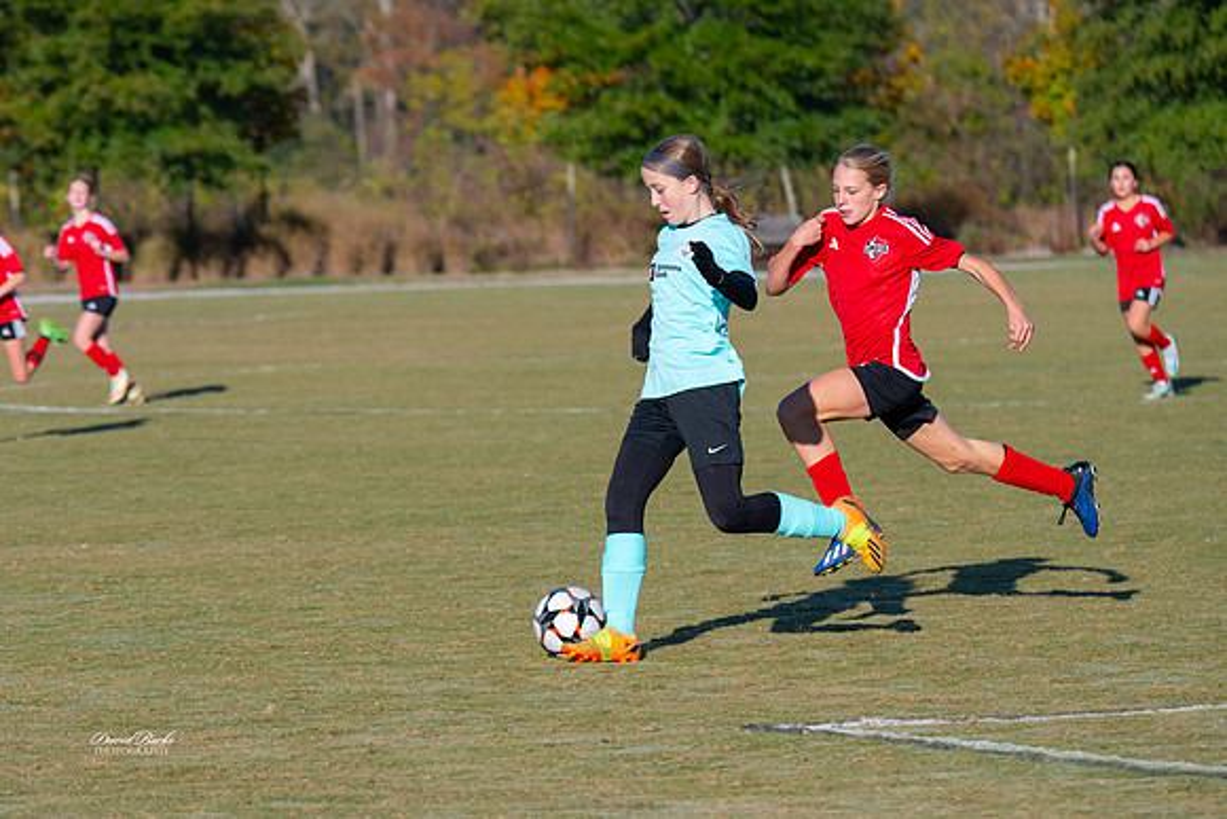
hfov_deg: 8.5
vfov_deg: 5.7
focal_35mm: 241
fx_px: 8213
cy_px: 497
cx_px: 406
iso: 180
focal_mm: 180
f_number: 5.6
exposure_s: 1/1000
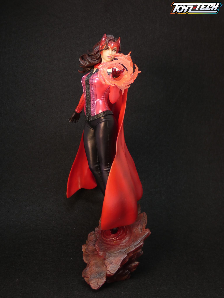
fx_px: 526
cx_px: 112
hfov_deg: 24.0
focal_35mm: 61
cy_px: 149
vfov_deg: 31.7
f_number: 4.1
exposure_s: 1/80
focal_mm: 10.8
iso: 160
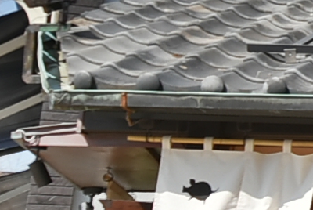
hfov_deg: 10.7
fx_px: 1367
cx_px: 807
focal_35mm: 157
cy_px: -21
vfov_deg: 8.7
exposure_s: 1/800
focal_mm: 14
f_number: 7.1
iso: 400
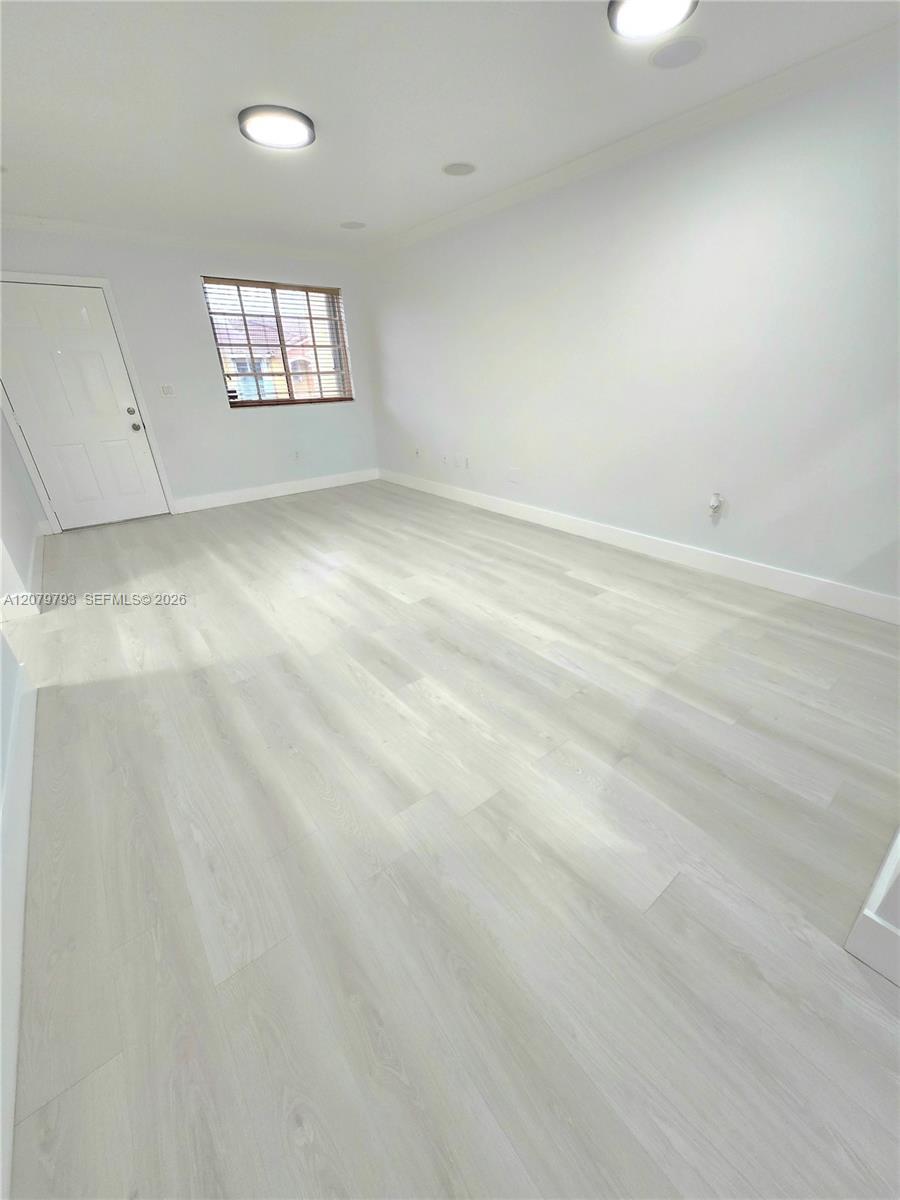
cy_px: 600
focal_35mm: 13
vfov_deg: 106.2
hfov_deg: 89.9
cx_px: 450
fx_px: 451
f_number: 2.2
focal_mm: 1.7
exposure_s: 1/60.2
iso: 200
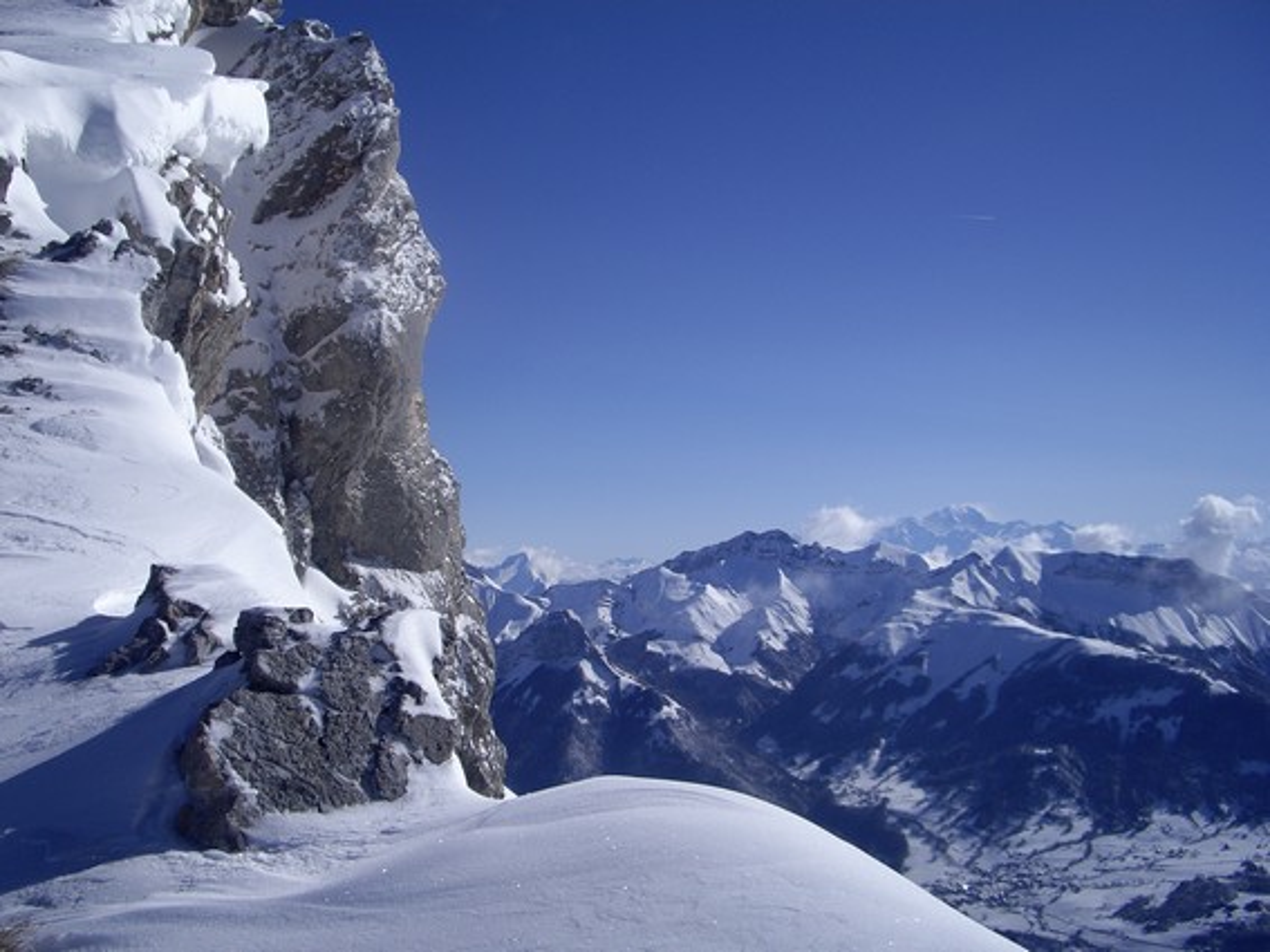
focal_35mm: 38
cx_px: 635
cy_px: 476
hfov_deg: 49.0
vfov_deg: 37.7
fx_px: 1394
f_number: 5.6
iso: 50
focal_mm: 7.9
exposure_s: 1/640
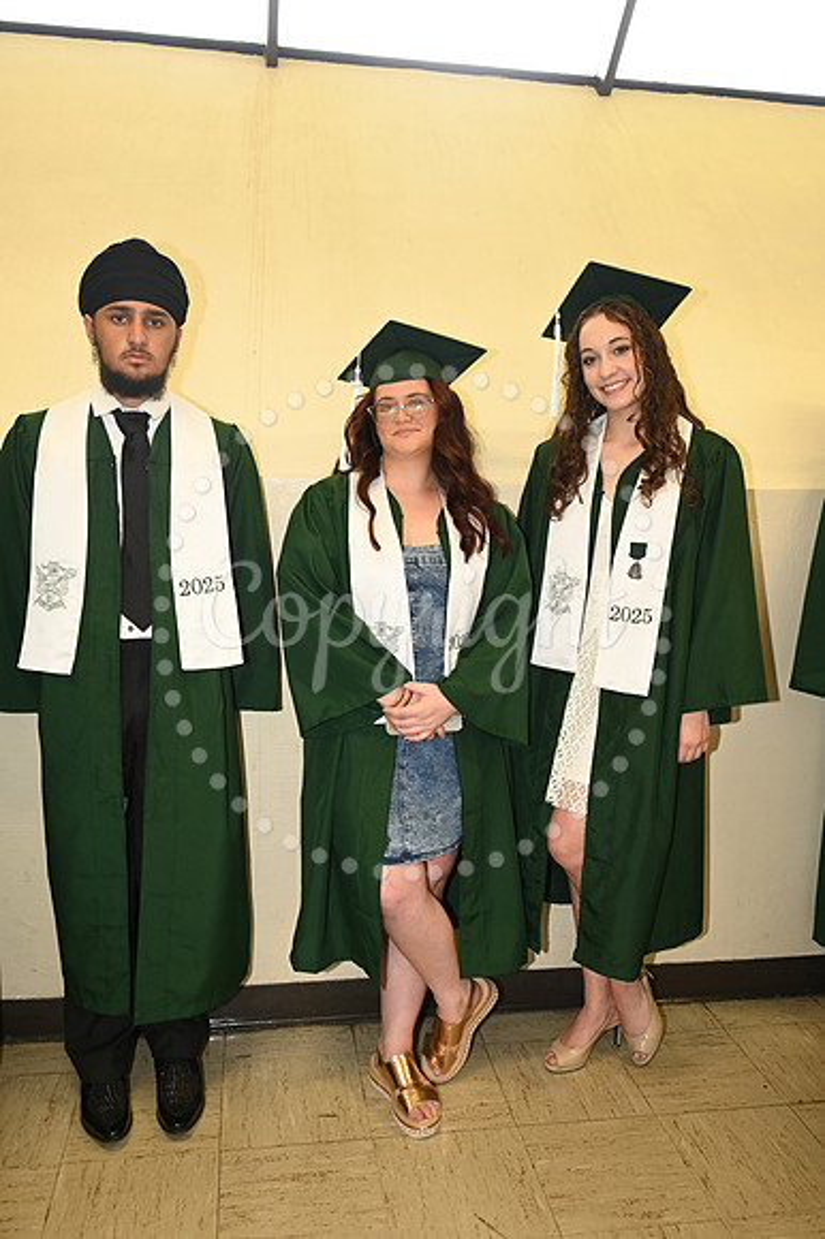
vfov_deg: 62.8
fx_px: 1015
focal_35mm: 30
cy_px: 620
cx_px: 412
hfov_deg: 44.2
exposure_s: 1/60
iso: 1600
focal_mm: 29.5
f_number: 5.6
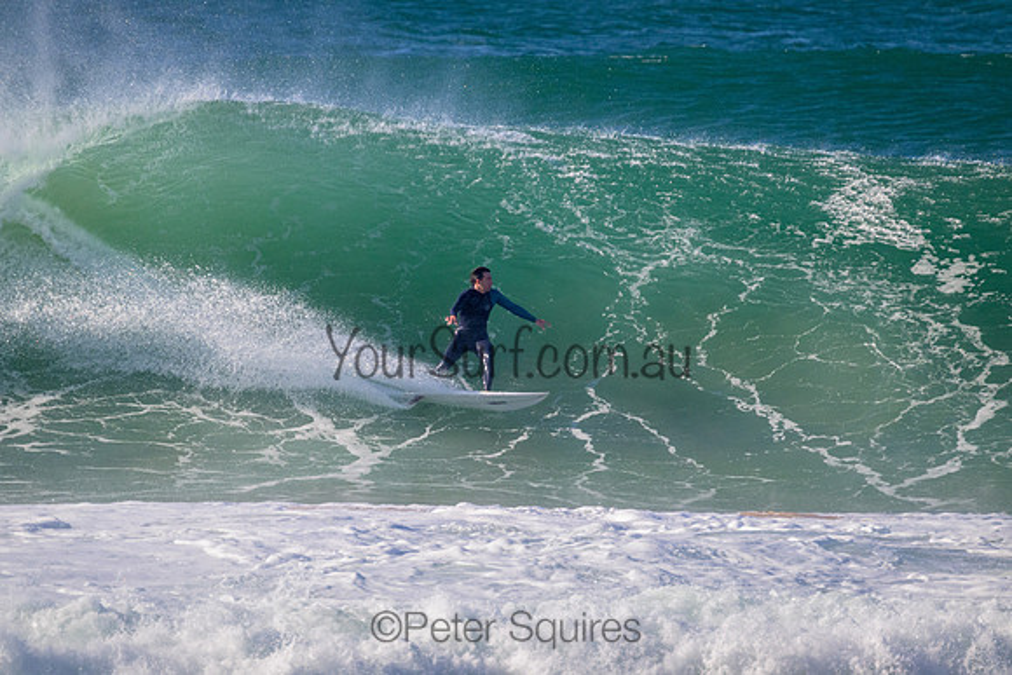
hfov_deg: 2.6
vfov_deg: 1.7
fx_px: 22493
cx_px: 506
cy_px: 338
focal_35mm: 800
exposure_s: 1/2000
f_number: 11
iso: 2000
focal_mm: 800
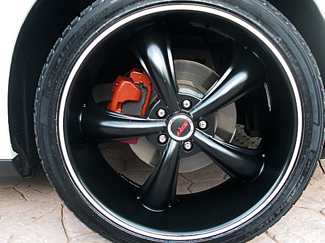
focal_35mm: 41
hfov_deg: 45.8
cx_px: 169
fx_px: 385
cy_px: 119
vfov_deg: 35.1
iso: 200
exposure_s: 1/125
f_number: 2.8
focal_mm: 6.3
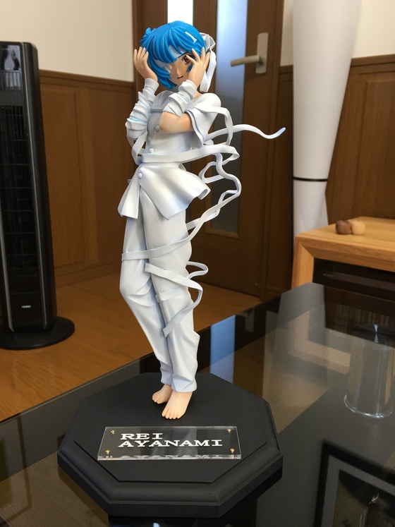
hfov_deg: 48.2
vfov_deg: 61.7
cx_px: 198
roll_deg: -0.6
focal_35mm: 29
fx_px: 441
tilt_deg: -14.0
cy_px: 264
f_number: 2.2
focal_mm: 4.15
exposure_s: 1/30
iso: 32
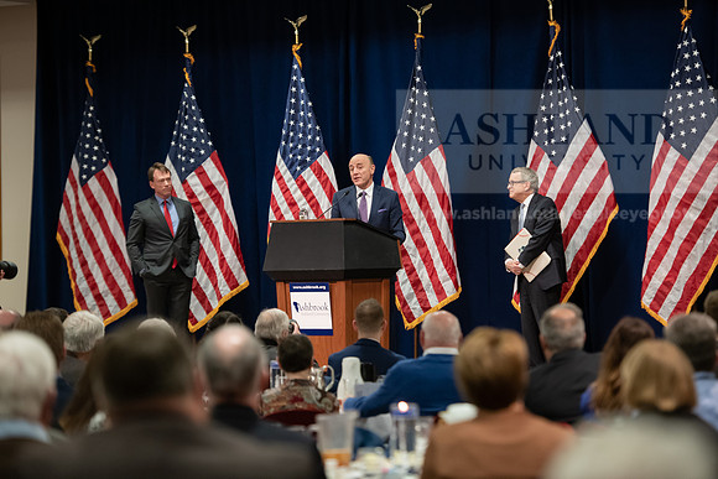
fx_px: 2693
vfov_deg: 10.2
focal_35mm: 135
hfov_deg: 15.2
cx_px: 359
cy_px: 240
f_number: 3.2
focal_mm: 135
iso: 2000
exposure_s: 1/200
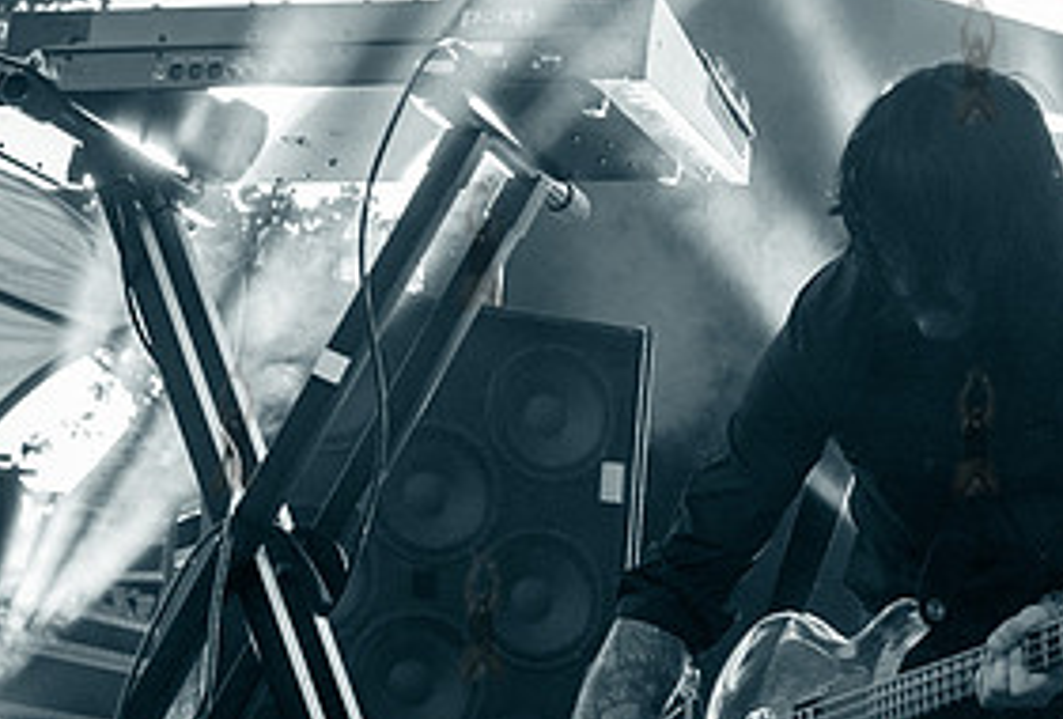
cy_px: 368
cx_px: 1001
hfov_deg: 21.4
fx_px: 2728
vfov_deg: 15.0
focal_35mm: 92
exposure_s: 1/250
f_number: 4
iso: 4000
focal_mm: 38
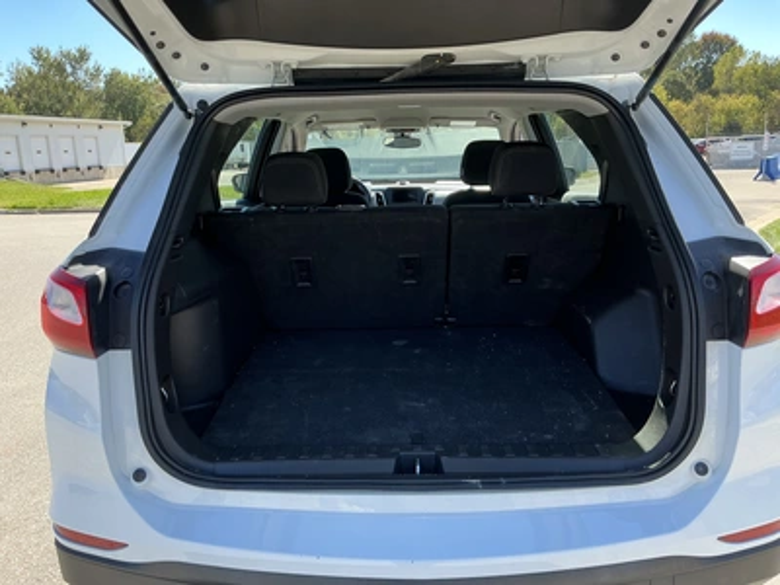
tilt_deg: -12.3
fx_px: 631
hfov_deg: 63.4
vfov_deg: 49.7
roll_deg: +0.4
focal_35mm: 28
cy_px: 292
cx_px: 390
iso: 25
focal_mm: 3
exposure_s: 1/305
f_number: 1.8
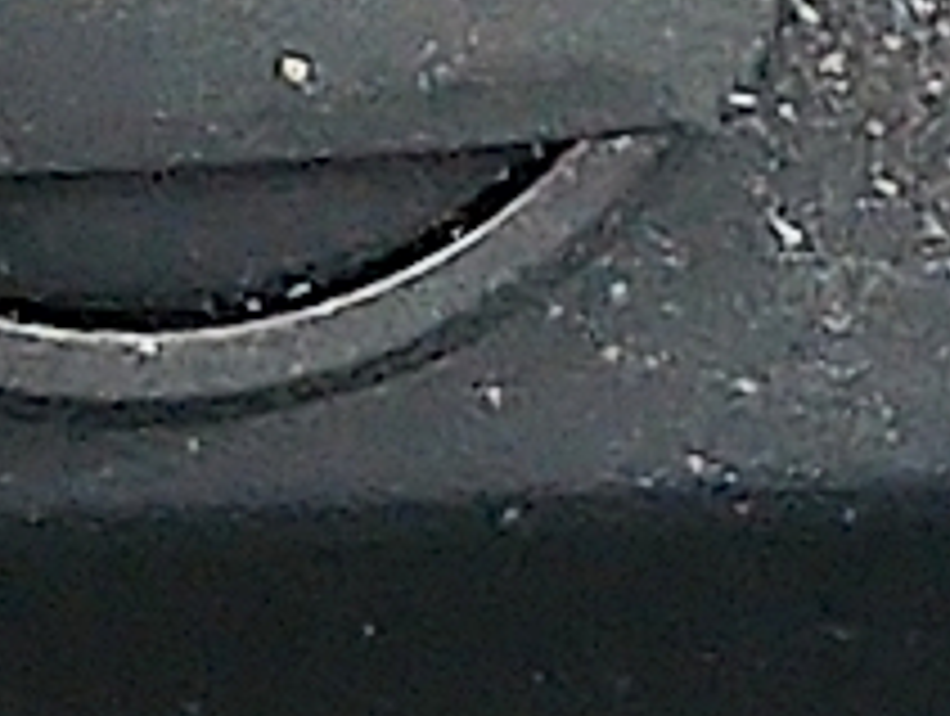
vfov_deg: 8.5
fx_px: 4783
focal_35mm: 174
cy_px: -72
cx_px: 2323
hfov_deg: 9.9
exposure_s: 1/24
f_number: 1.8
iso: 792
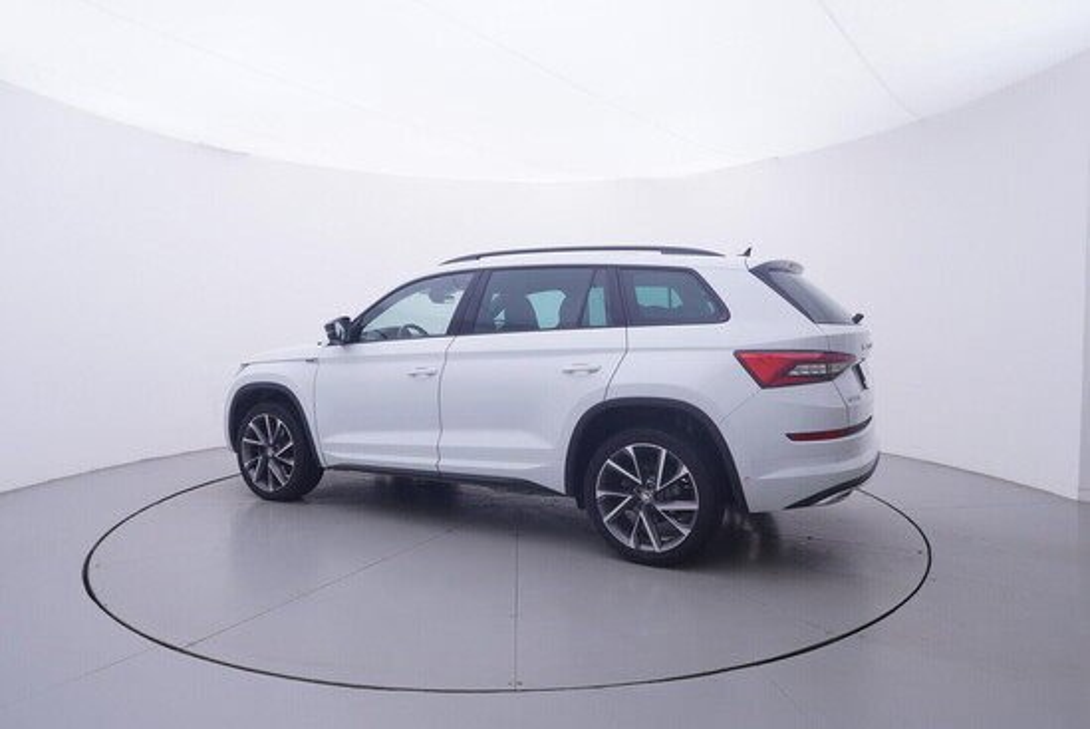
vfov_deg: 56.2
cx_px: 545
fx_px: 682
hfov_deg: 77.3
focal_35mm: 22
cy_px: 364
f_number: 5
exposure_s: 1/80
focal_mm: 15
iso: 200
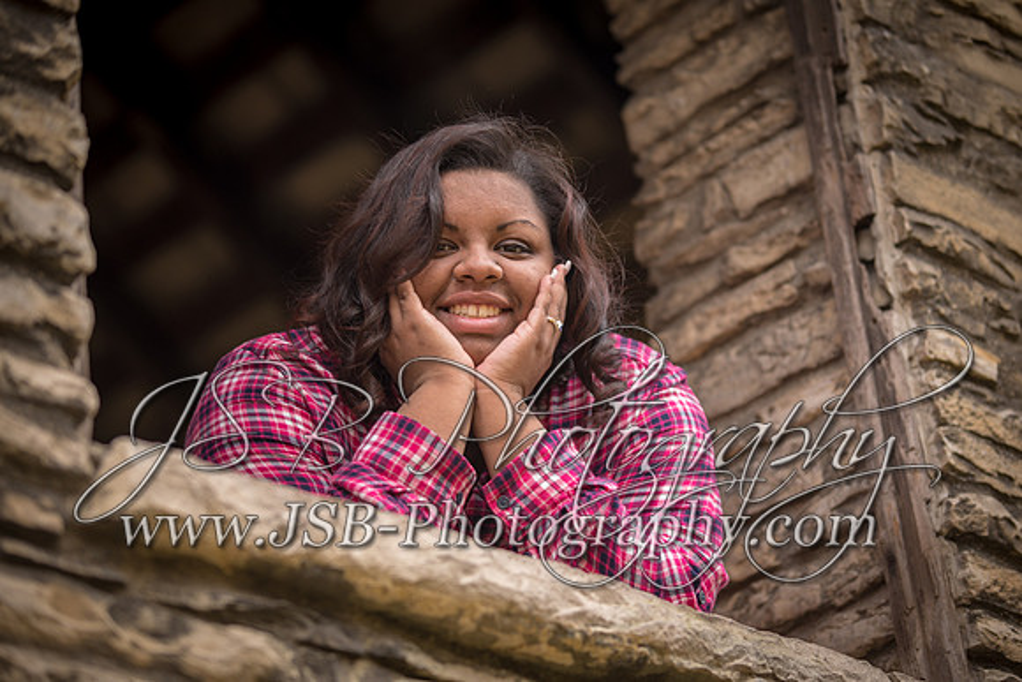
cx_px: 511
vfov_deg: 13.0
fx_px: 2981
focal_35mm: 105
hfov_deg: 19.5
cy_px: 341
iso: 400
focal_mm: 105
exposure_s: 1/60
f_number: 2.8
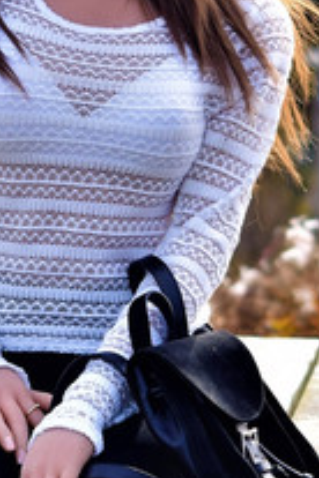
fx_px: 4798
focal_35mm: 361
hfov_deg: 3.8
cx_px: 87
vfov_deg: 5.7
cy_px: 30
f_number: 5.6
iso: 320
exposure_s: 1/500
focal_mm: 78
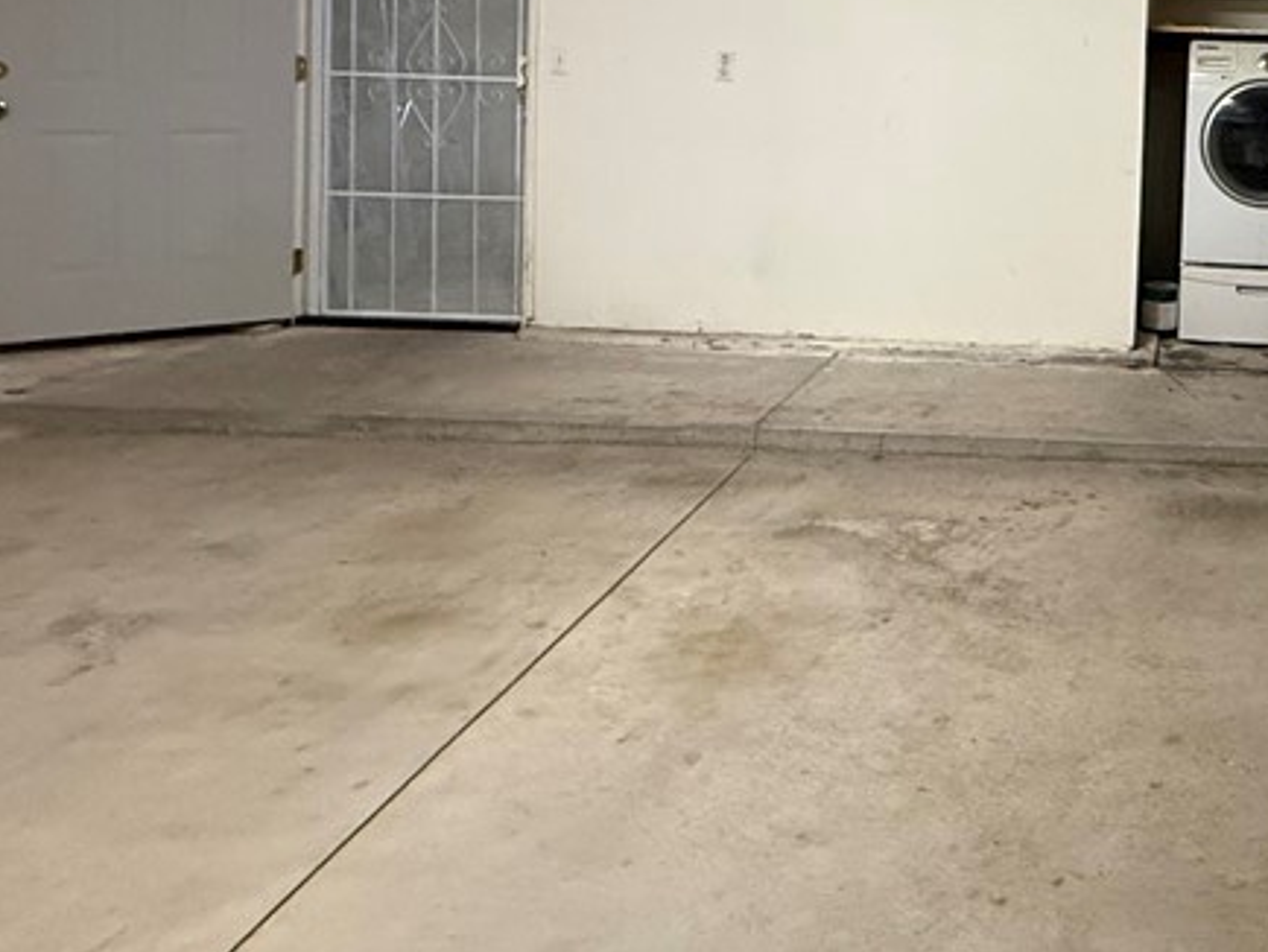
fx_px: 1209
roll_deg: -2.6
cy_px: 93
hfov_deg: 47.7
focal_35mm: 33
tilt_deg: -2.5
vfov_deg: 39.8
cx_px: 1212
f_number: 2.2
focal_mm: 2.22
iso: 640
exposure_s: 1/60
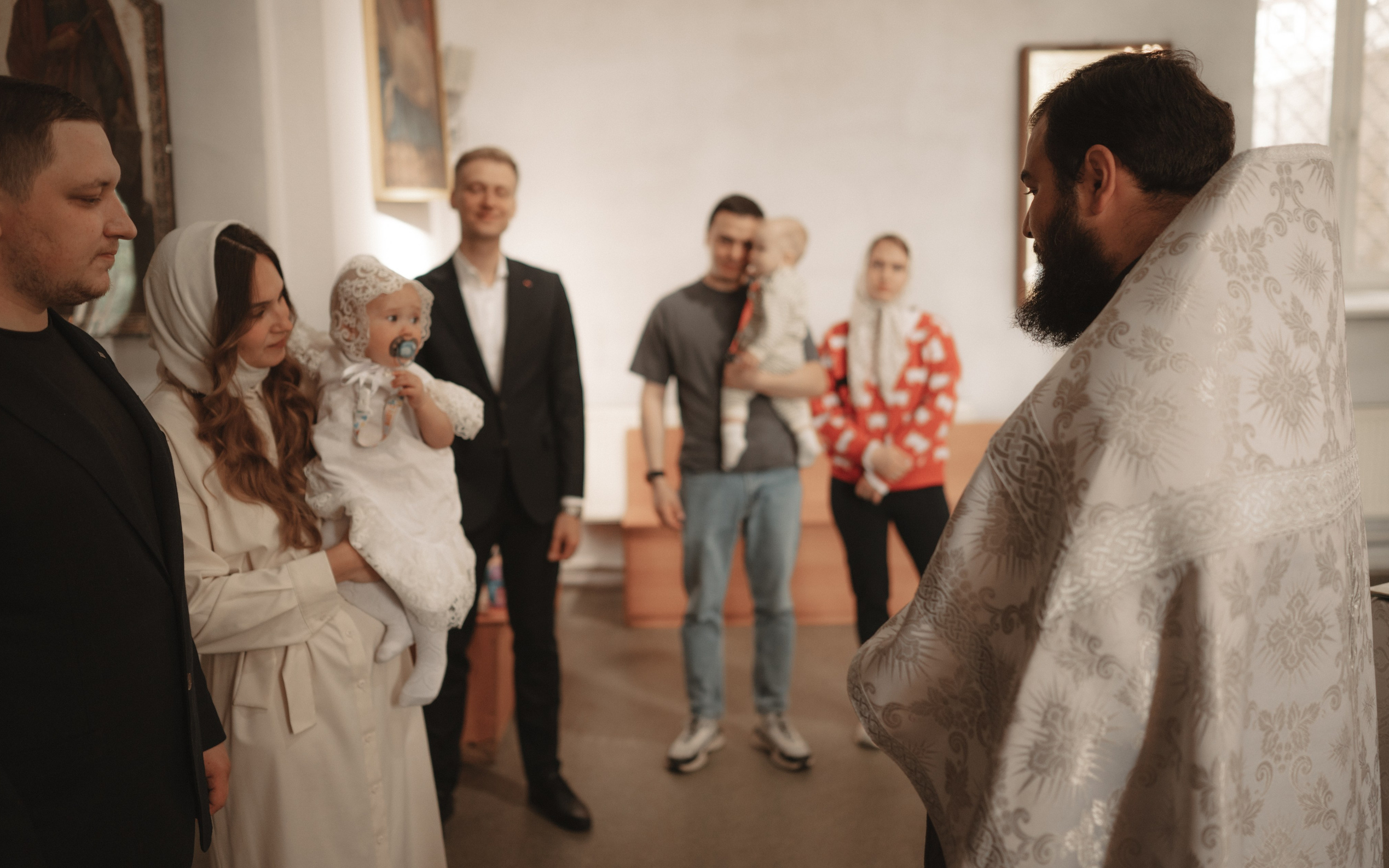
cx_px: 696
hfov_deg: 54.0
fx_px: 1363
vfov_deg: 35.3
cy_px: 424
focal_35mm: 36
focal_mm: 35
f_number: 1.8
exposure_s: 1/250
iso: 320
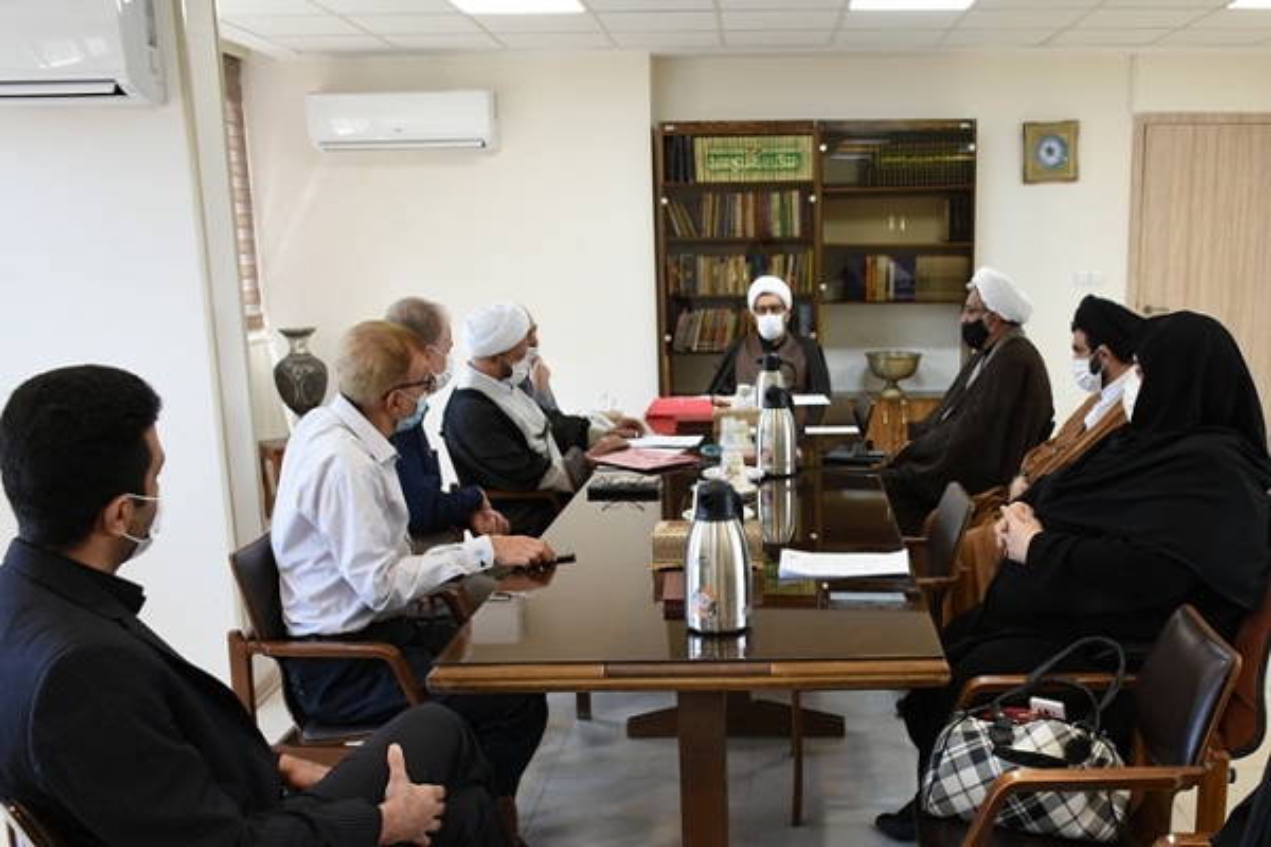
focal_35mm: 30
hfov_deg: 61.9
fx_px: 1059
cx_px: 636
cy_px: 424
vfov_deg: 43.6
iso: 800
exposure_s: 1/60
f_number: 5.6
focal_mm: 20
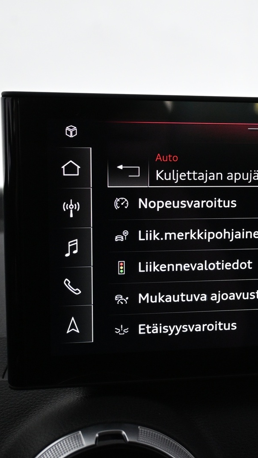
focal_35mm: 58
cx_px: 227
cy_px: 228
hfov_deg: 20.3
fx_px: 708
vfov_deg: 35.9
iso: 1600
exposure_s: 1/60
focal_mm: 24.5
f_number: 4.2
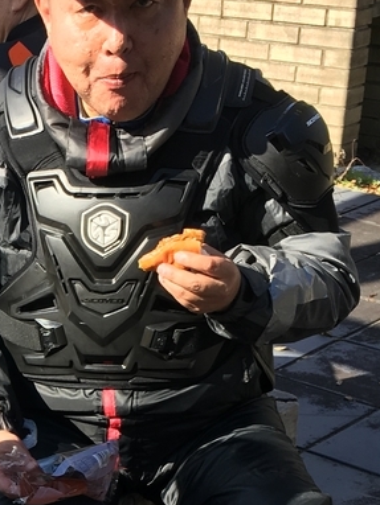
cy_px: 527
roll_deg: +1.3
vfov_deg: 20.7
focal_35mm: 91
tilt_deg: -28.3
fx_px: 1330
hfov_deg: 15.5
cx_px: -102
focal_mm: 4.15
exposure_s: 1/530
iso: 25
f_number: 2.2
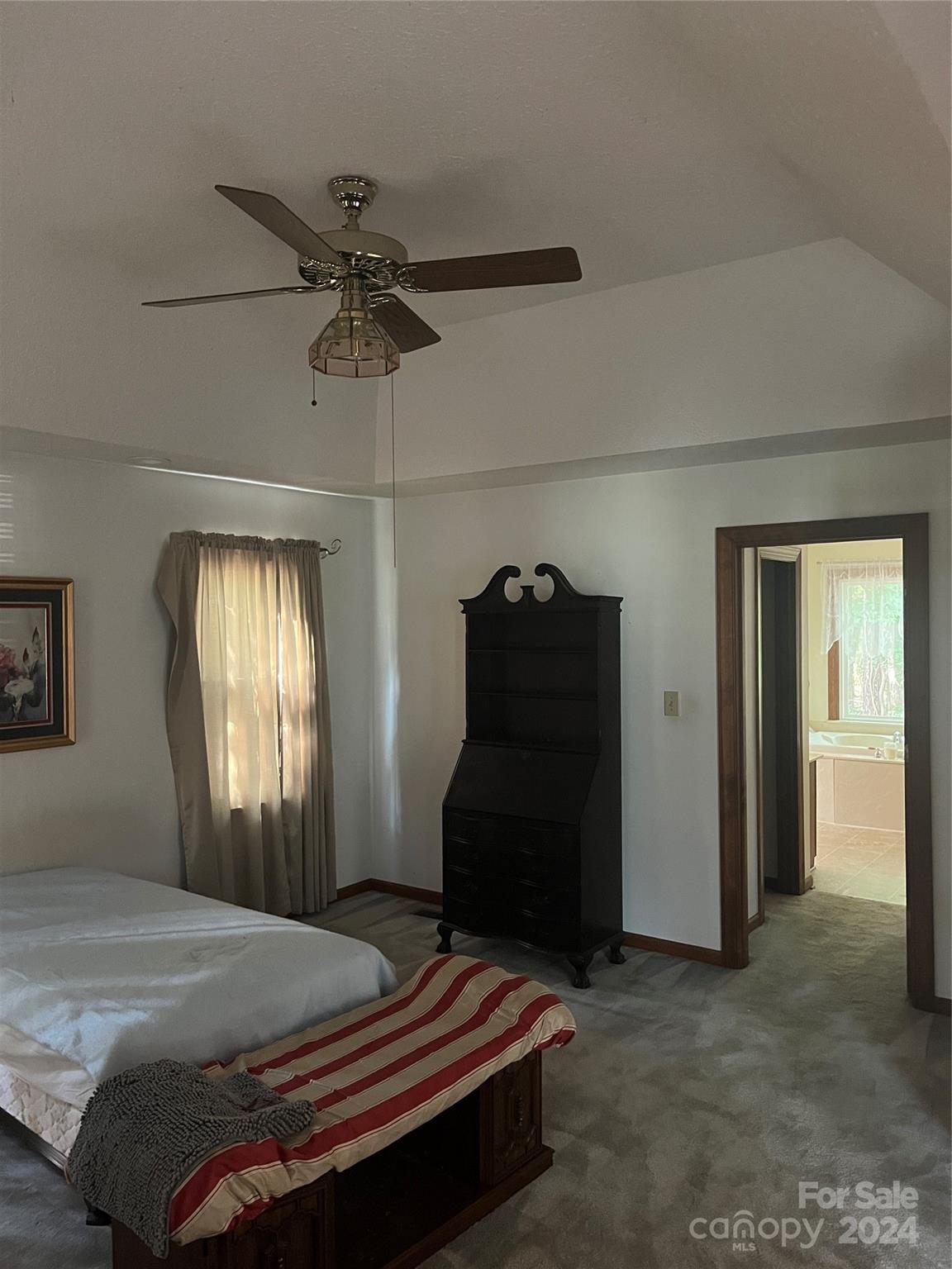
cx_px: 476
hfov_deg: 53.1
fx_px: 953
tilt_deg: -1.2
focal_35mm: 26
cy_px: 634
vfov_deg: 67.3
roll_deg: +1.1
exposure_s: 1/30
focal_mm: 5.1
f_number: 1.6
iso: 640
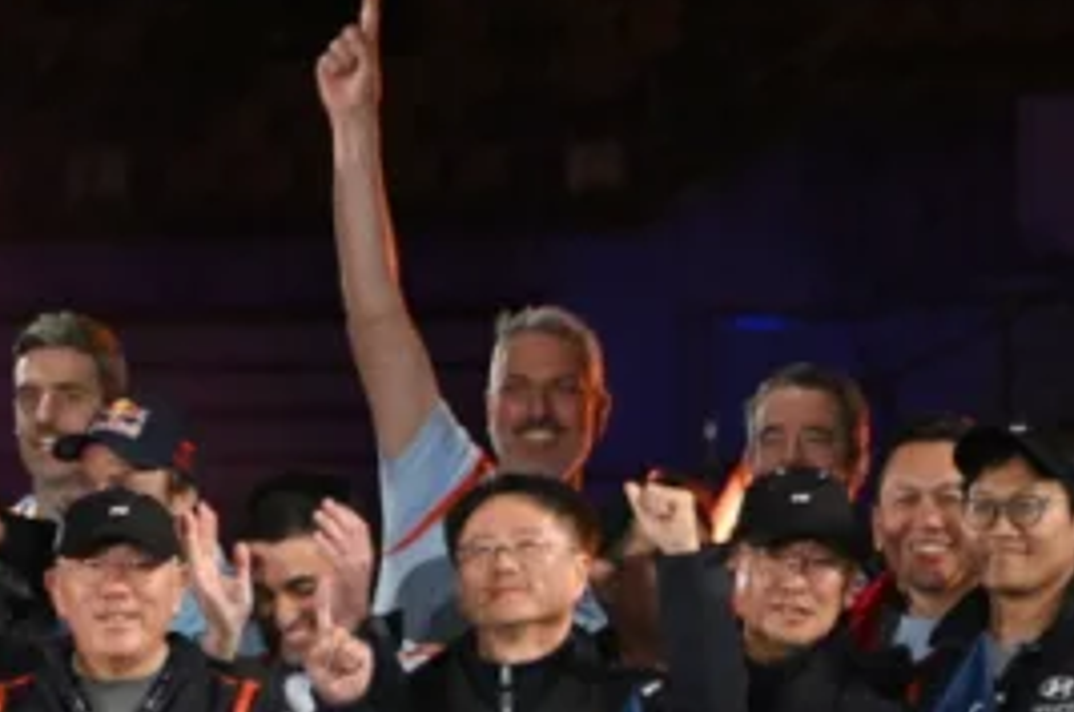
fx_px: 12865
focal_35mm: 432
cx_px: -278
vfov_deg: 3.2
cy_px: 583
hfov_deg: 4.8
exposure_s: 1/250
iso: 2000
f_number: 5.6
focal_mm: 150
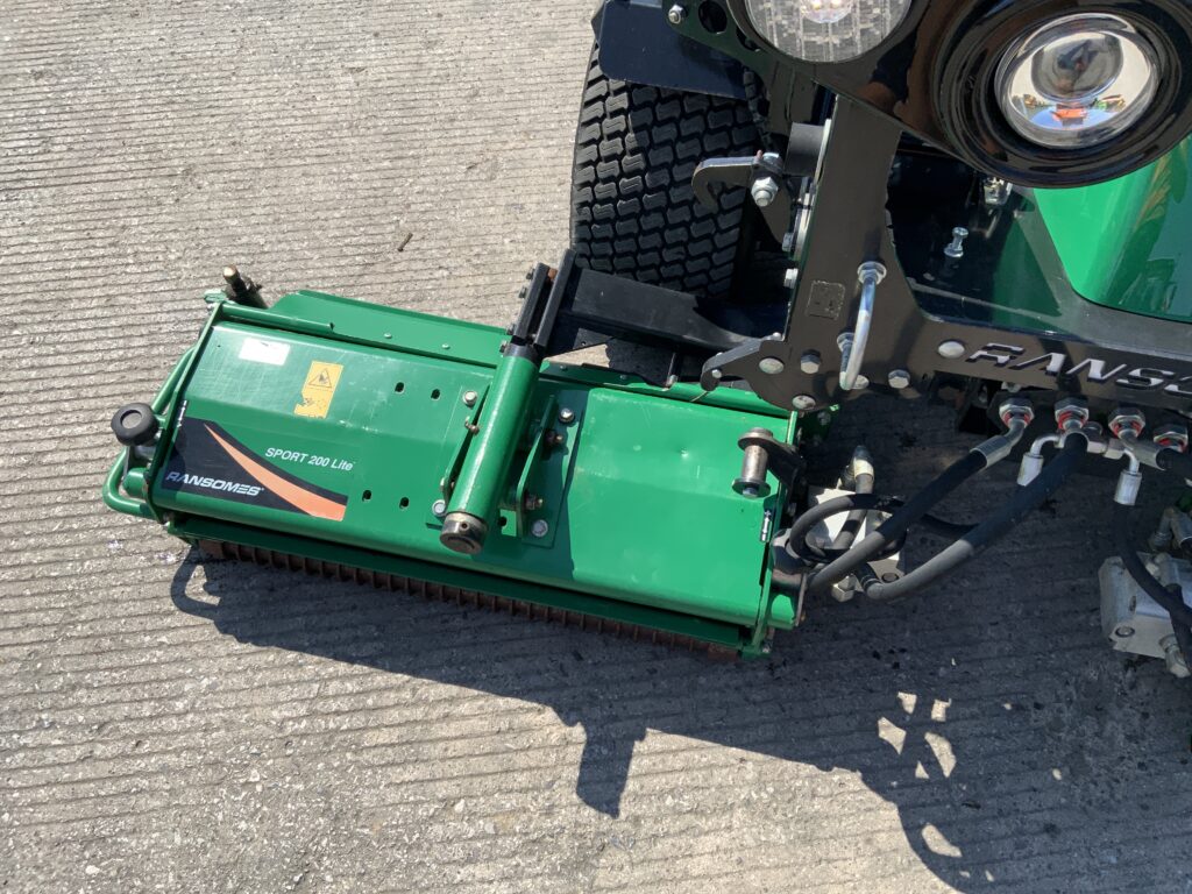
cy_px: 447
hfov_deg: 61.7
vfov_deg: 48.2
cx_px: 596
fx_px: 999
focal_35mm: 29
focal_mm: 3
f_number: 1.8
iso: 16
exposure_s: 1/1377
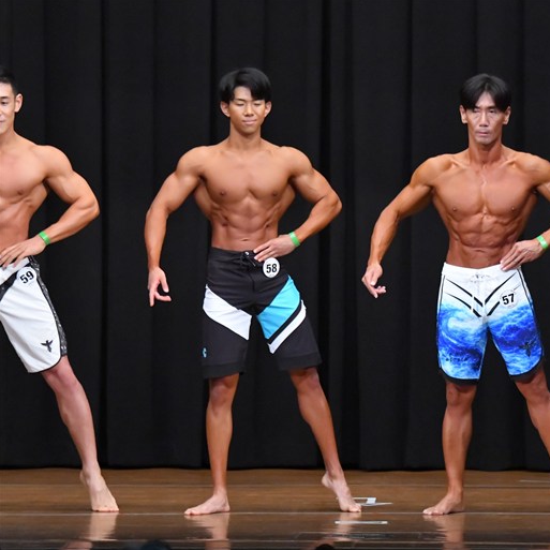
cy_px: 274
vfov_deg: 6.8
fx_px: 4656
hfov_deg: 6.8
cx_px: 414
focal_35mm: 259
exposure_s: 1/400
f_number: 5.6
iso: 8000
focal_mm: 135
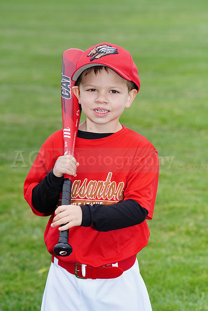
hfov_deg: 6.9
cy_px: 156
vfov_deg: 10.3
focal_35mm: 200
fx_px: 1732
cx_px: 104
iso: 200
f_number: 9
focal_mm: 200
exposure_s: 1/250
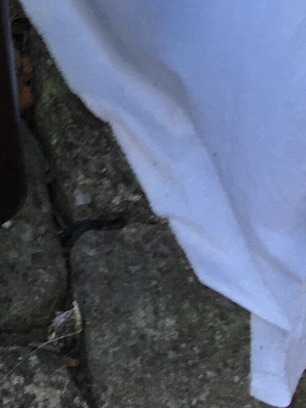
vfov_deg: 12.3
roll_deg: -0.8
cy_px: -420
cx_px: -290
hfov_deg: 9.8
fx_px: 1661
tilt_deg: -41.2
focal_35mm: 141
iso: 25
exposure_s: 1/50
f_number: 2.2
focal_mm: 4.15
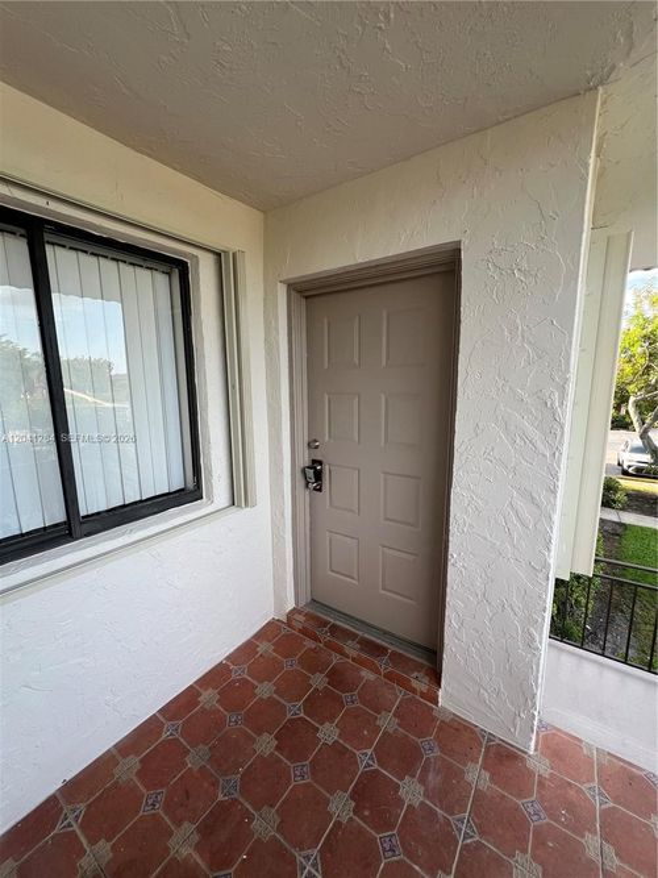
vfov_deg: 106.2
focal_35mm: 13
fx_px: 330
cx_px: 329
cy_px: 439
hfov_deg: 89.9
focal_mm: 1.57
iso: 32
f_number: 1.8
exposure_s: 1/99
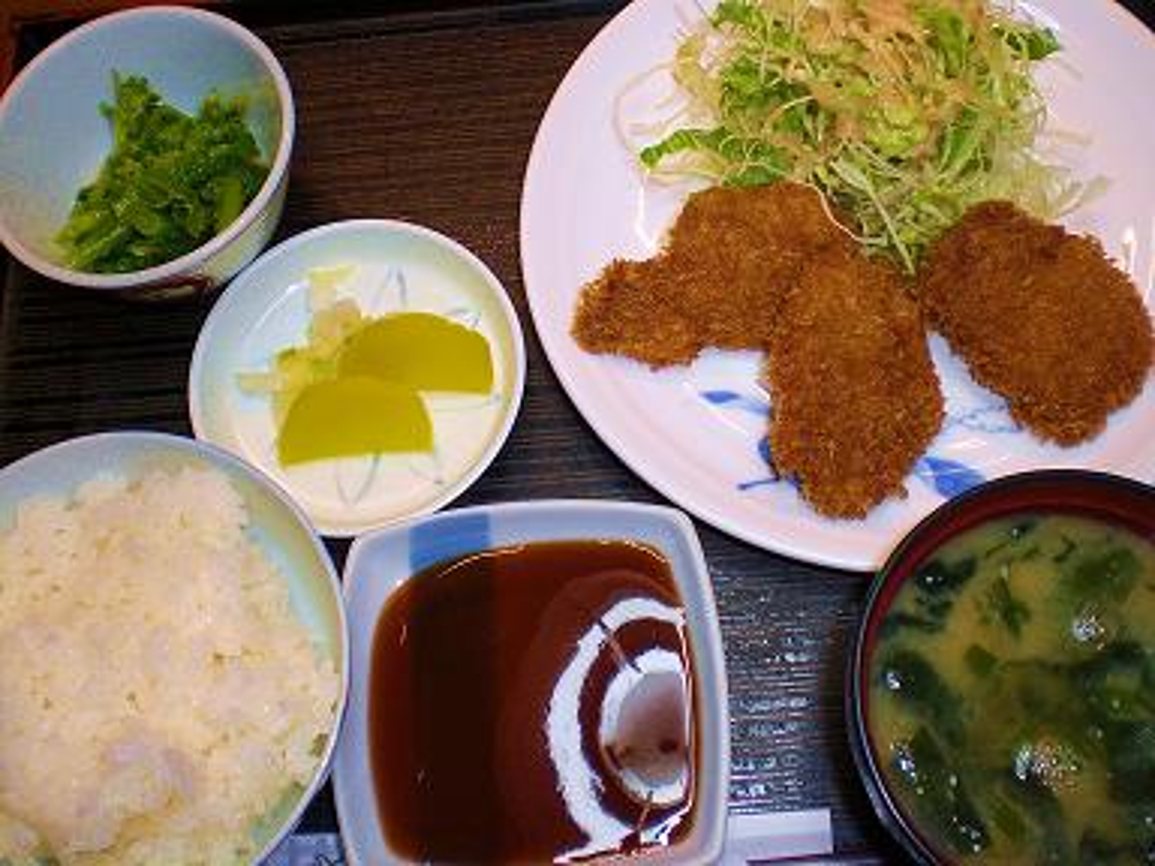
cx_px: 578
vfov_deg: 37.7
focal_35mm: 38
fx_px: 1268
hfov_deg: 49.0
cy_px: 433
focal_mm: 6.3
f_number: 3.1
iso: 100
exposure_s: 1/40
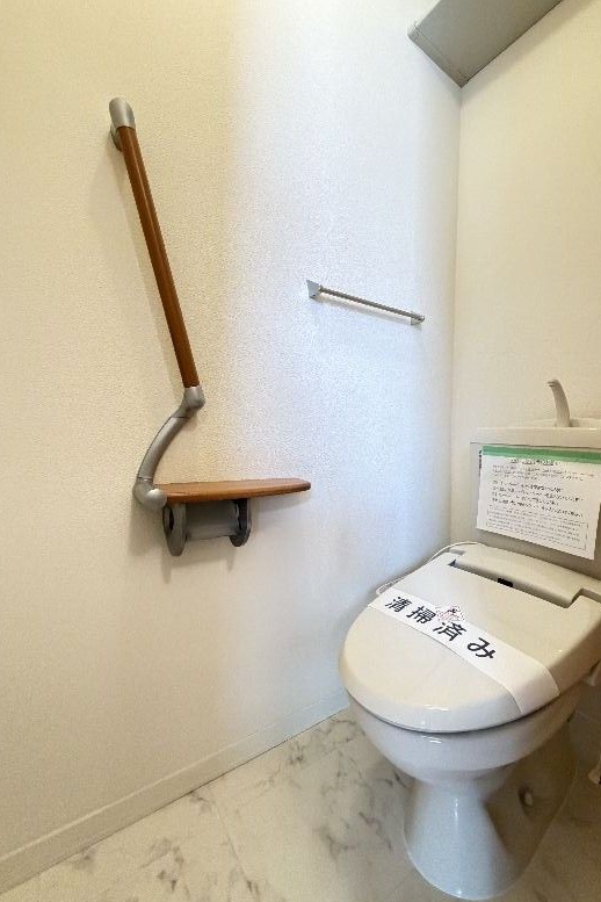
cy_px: 445
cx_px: 343
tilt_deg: -2.0
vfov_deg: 100.4
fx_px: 376
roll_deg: -1.0
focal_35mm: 15
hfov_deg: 76.9
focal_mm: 2.22
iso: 640
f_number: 2.2
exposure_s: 1/50
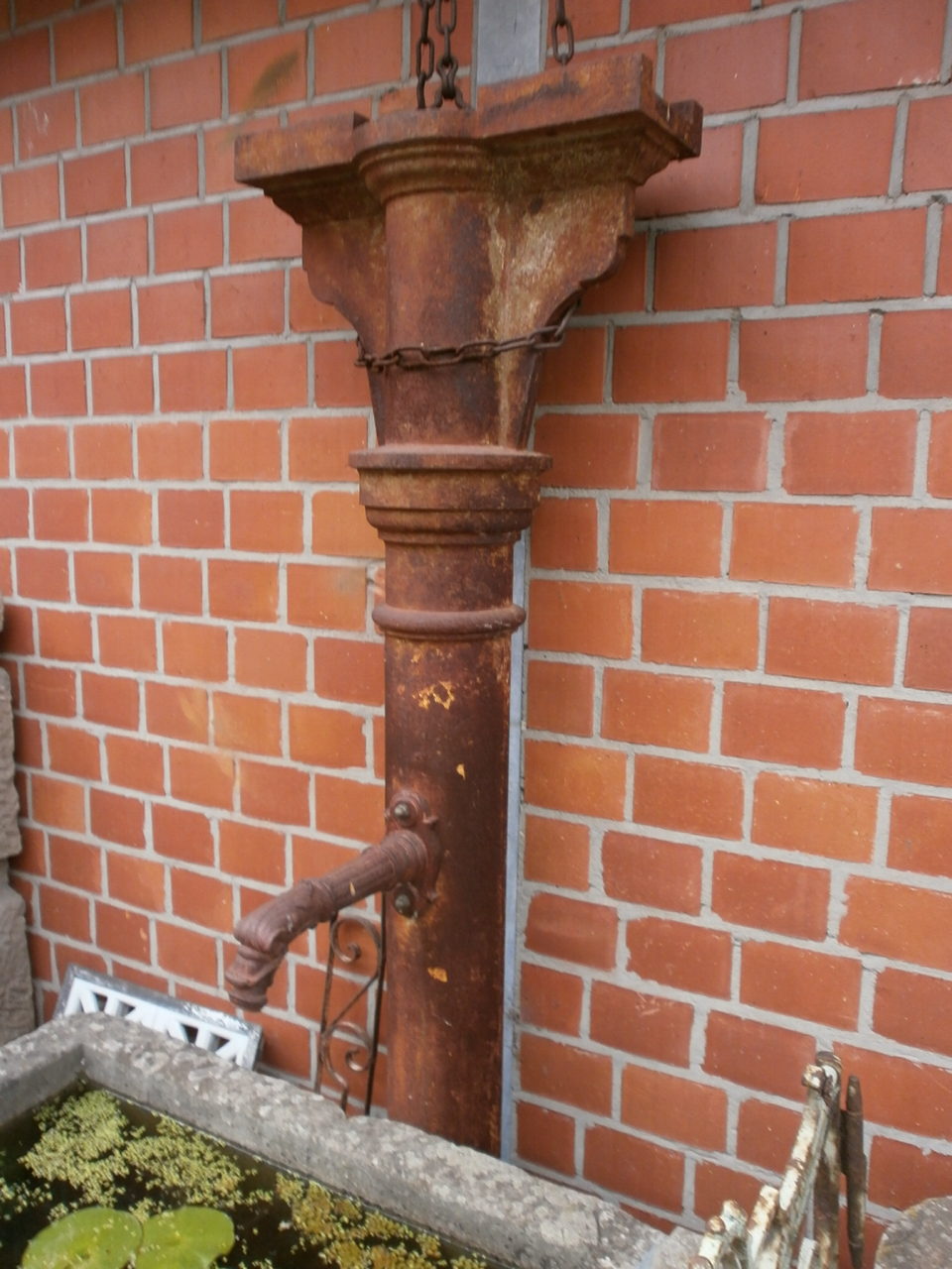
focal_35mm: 27
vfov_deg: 65.3
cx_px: 476
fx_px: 990
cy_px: 634
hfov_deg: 51.4
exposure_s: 1/160
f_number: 2.9
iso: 100
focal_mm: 4.8
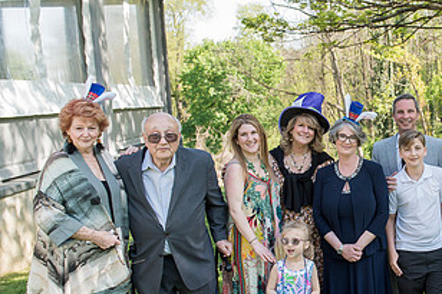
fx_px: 601
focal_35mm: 49
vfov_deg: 27.5
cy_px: 163
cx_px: 370
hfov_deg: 38.4
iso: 400
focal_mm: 26
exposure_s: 1/500
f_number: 4
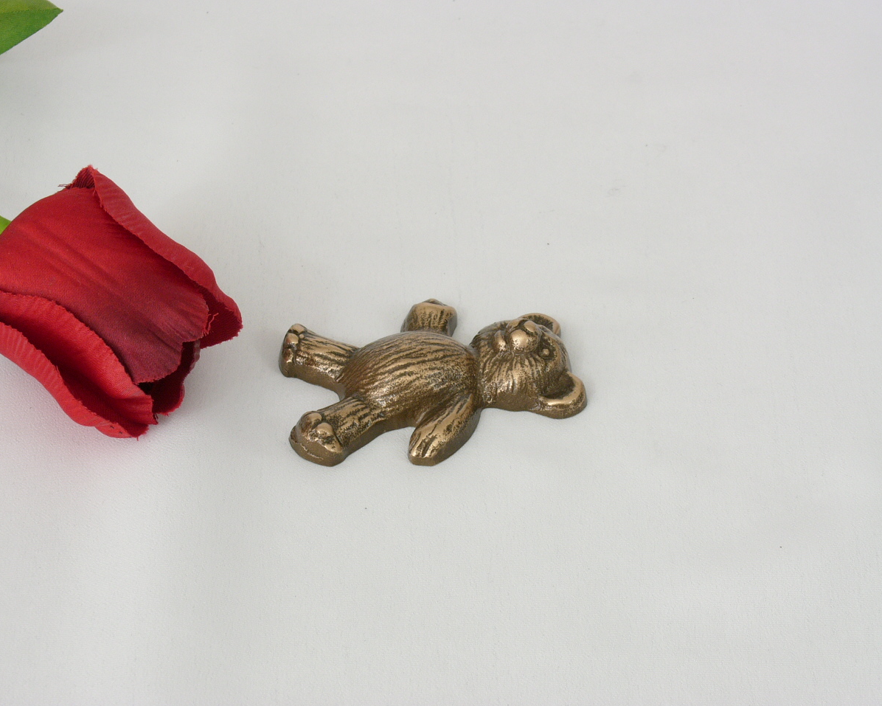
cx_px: 429
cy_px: 353
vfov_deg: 16.4
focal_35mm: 94
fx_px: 2454
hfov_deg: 20.4
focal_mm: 22.5
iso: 100
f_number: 7.1
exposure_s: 1/4
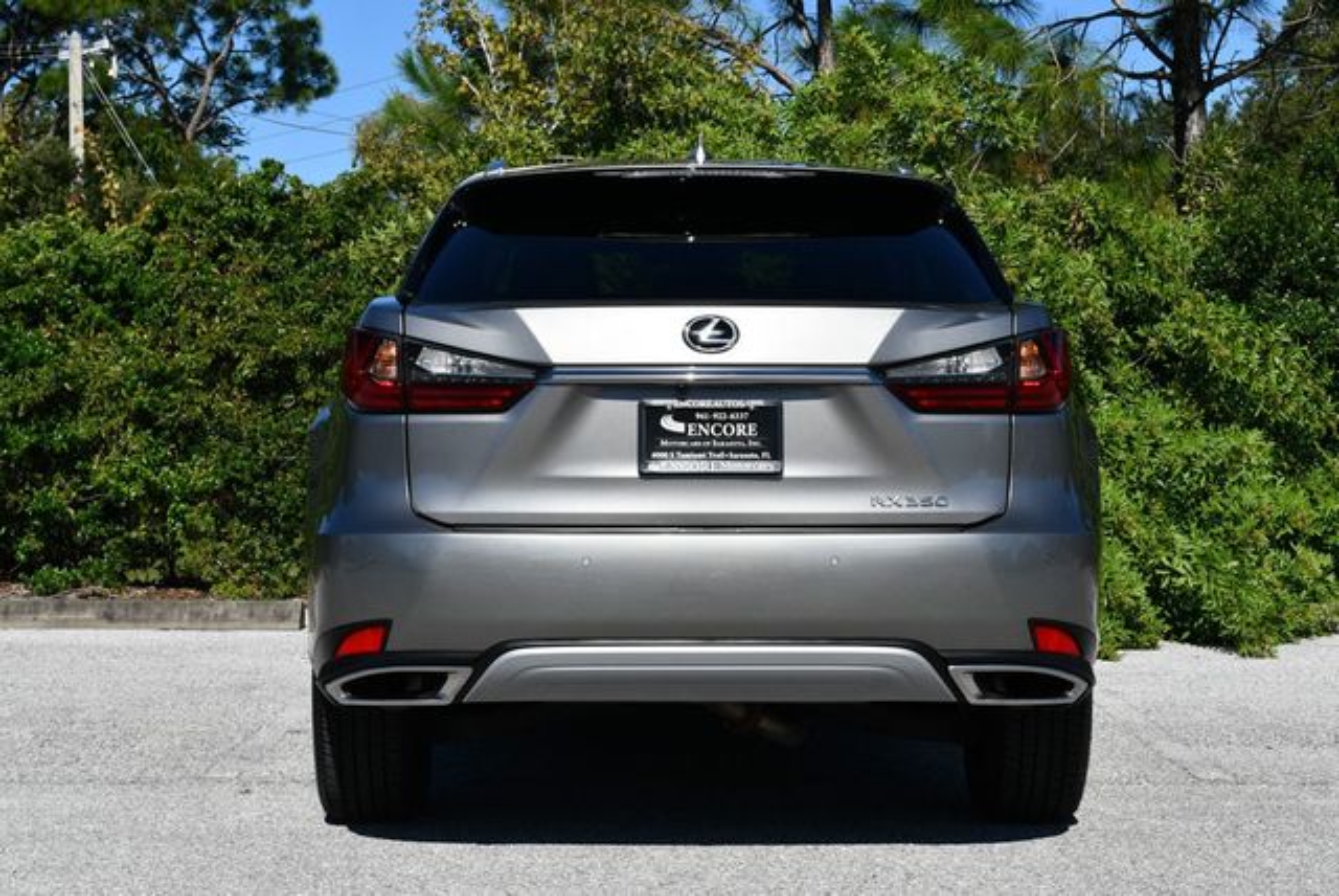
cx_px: 670
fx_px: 2680
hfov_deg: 28.0
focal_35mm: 72
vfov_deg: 19.0
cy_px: 448
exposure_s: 1/320
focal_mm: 36
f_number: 9
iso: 100
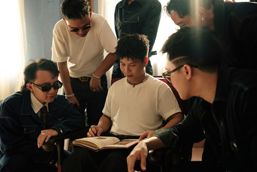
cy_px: 86
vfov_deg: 37.9
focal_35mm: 35
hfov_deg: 54.4
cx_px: 128
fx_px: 250
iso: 1000
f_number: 3.2
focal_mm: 35
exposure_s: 1/200
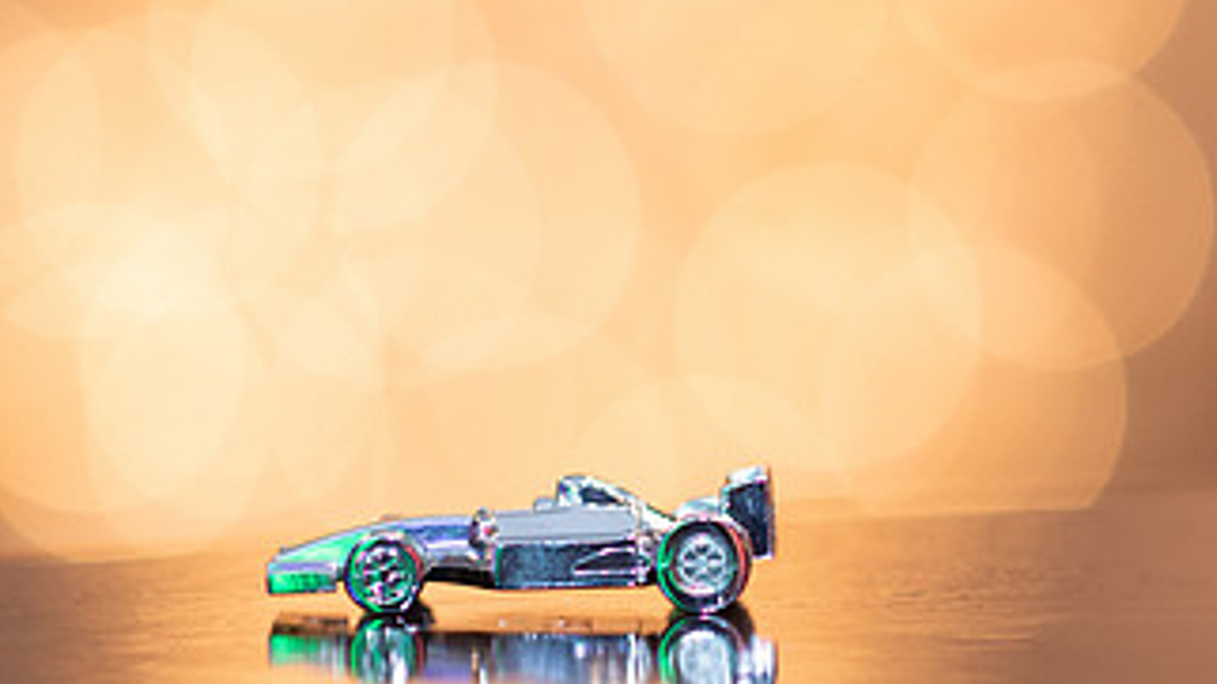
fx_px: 7744
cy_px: 509
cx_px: 707
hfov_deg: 9.0
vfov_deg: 5.1
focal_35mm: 240
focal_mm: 85
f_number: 1.8
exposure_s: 1/160
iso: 1000
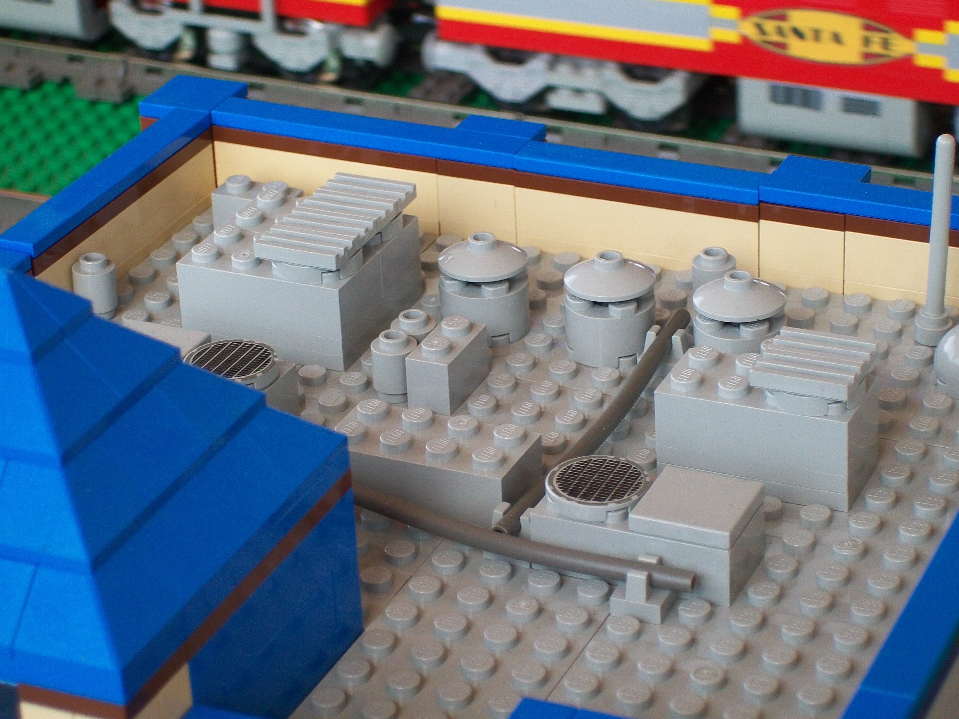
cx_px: 480
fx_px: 2992
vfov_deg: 13.7
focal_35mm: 108
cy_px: 360
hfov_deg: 18.2
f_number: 4.8
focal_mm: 18
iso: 121
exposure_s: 1/125
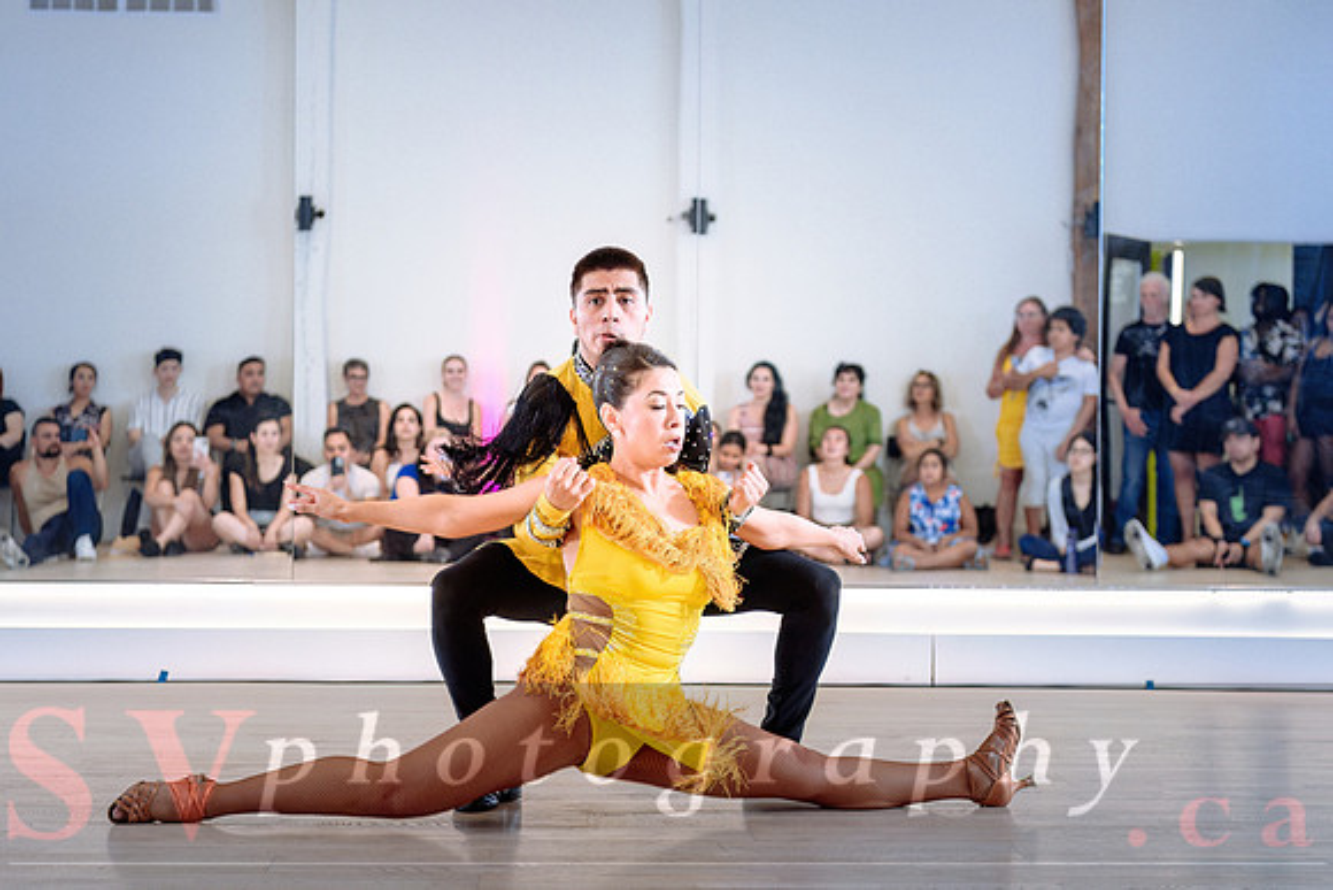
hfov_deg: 30.7
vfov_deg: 20.8
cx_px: 640
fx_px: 2428
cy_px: 478
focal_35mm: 66
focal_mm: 56
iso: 1600
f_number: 2.8
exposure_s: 1/250
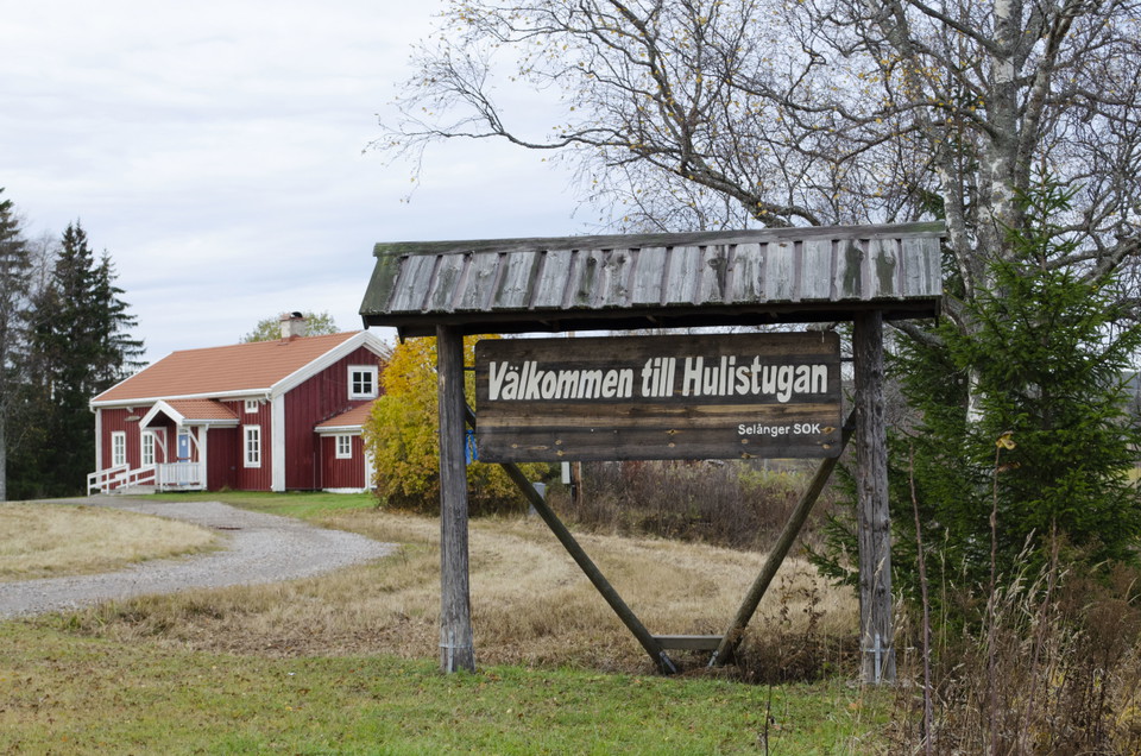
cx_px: 570
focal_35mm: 68
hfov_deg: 29.9
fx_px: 2135
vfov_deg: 20.1
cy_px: 378
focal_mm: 45
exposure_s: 1/250
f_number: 8
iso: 500
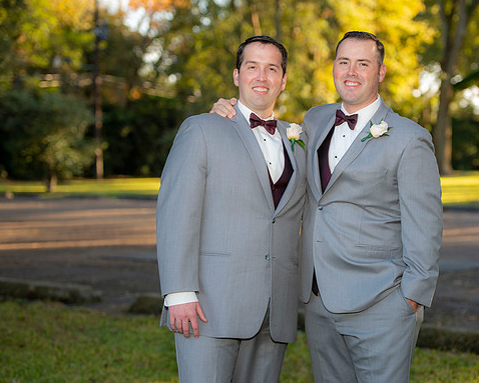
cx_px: 280
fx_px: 1291
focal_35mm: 91
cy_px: 192
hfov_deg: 21.0
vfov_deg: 16.9
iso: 200
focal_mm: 80
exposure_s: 1/250
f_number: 3.2
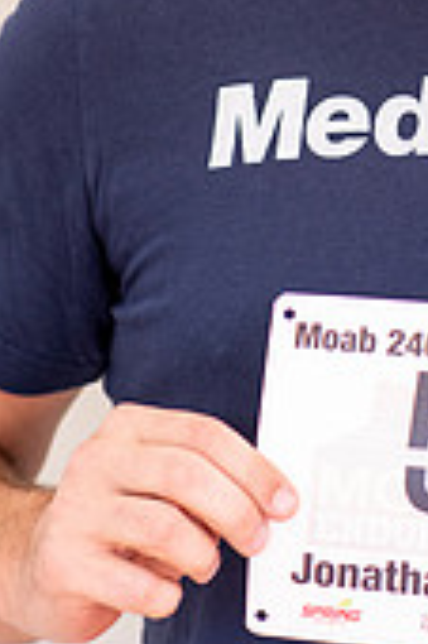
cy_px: -42
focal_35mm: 225
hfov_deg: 6.1
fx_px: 4020
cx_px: 470
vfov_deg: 9.1
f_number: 3.2
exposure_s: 1/250
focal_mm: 85
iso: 250
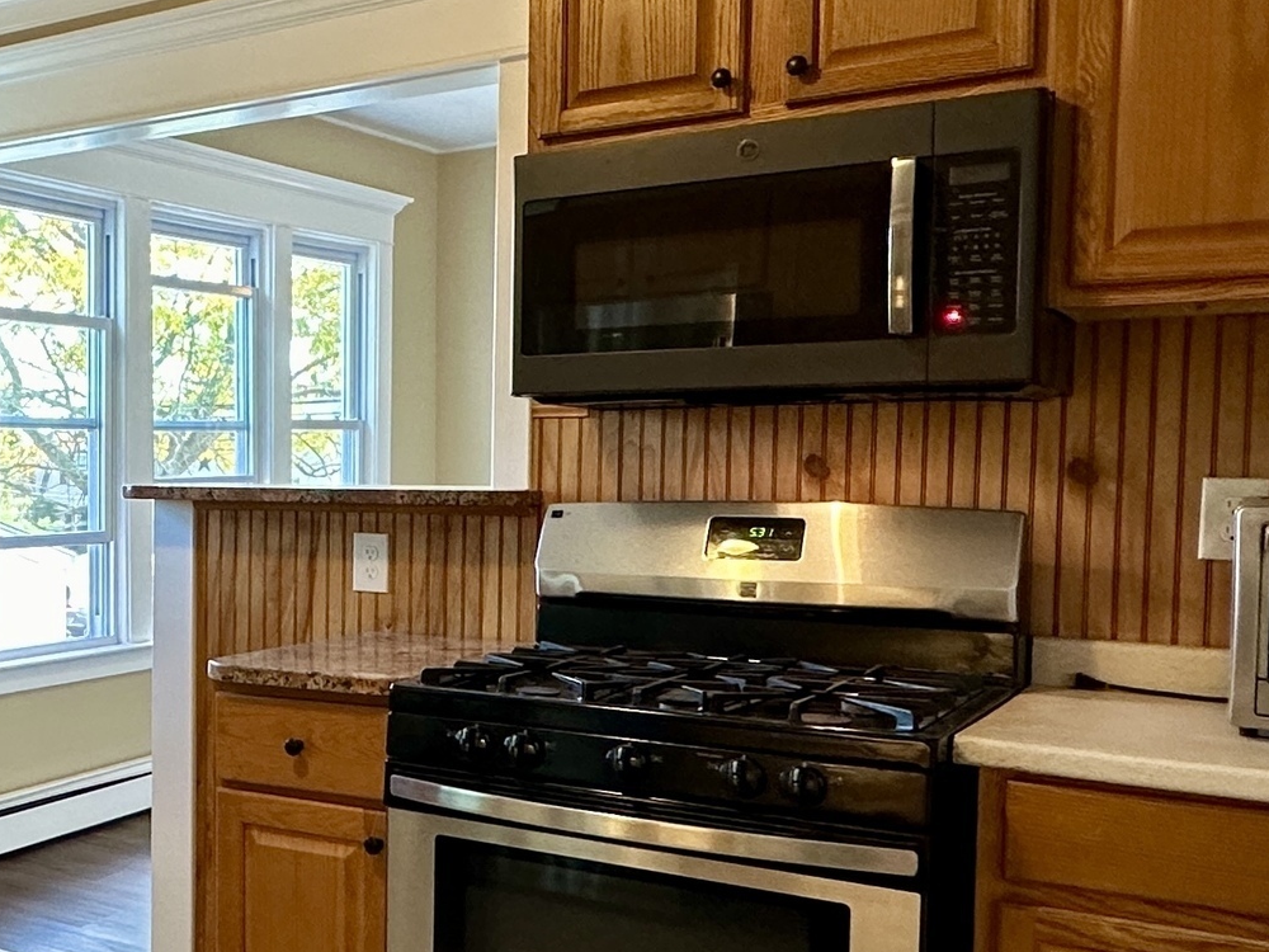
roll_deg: +0.4
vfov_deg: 33.6
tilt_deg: -3.3
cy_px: 538
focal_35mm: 43
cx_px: 6
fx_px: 1576
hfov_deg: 38.9
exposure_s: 1/120
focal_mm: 2.22
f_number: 2.2
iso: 200
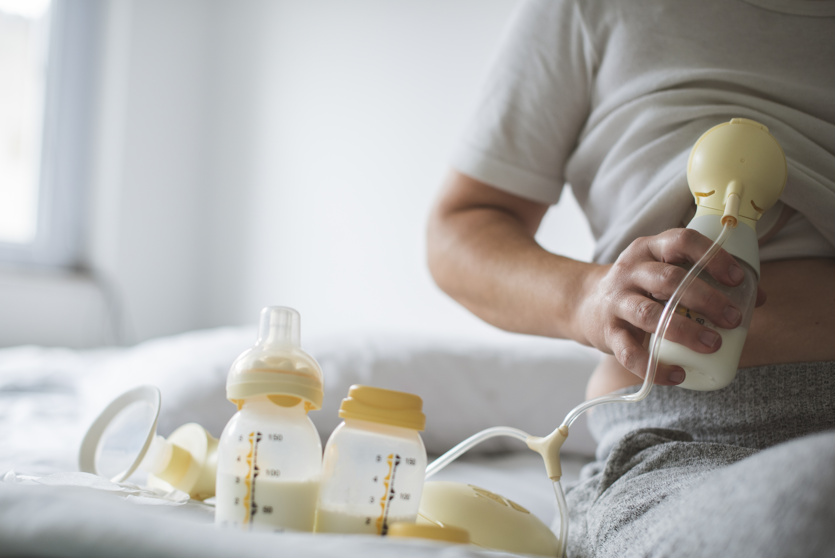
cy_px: 279
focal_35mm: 50
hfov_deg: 39.6
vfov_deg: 27.0
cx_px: 418
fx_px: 1160
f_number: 2.8
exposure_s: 1/100
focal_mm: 50
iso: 400
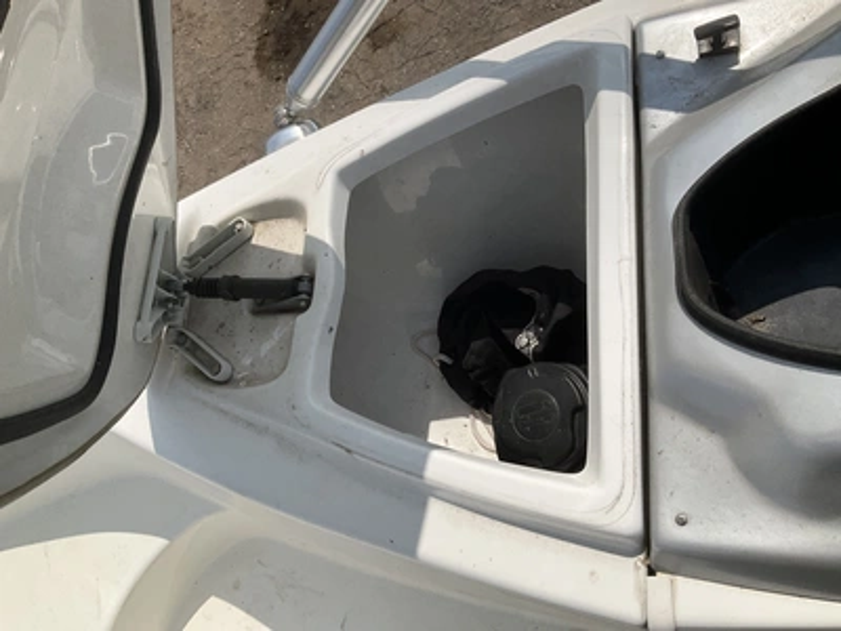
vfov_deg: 48.2
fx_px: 705
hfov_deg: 61.7
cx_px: 420
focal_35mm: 29
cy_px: 316
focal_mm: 3
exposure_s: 1/4405
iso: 25
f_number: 1.8
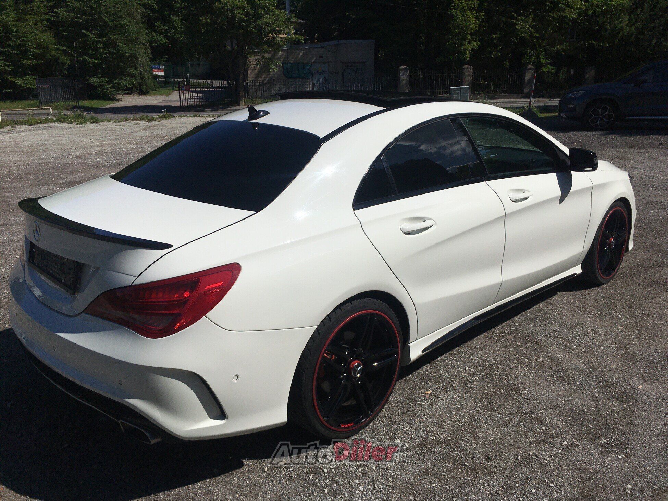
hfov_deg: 61.7
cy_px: 250
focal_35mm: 29
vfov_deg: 48.2
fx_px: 560
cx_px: 334
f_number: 2.2
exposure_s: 1/7692
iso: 25
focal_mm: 4.15
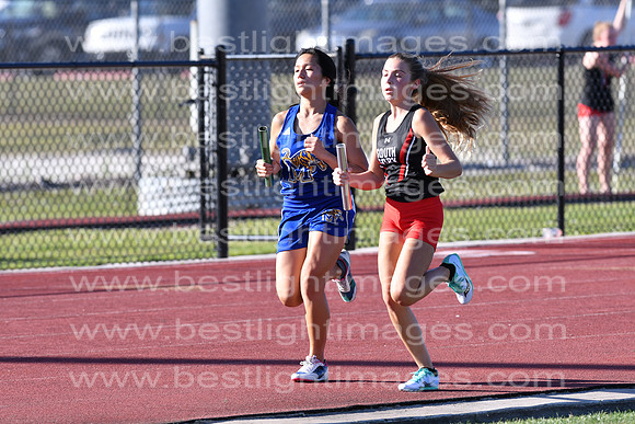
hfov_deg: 4.6
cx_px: 318
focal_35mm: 450
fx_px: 7939
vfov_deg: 3.1
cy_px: 212
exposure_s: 1/1600
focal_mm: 300
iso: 400
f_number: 5.6
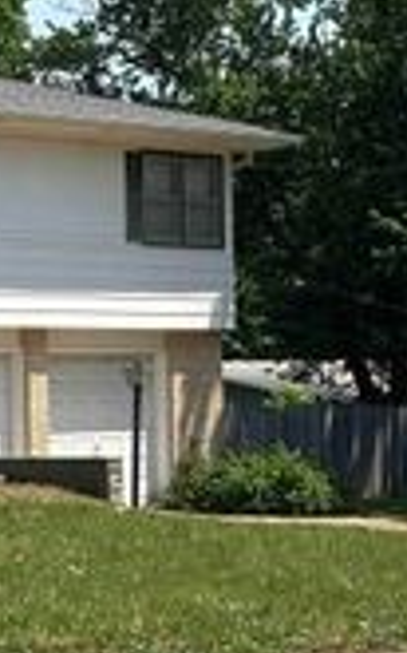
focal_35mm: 154
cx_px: -498
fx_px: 2735
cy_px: 354
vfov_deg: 13.6
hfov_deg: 8.0
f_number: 1.78
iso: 64
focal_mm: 6.86
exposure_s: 1/3472
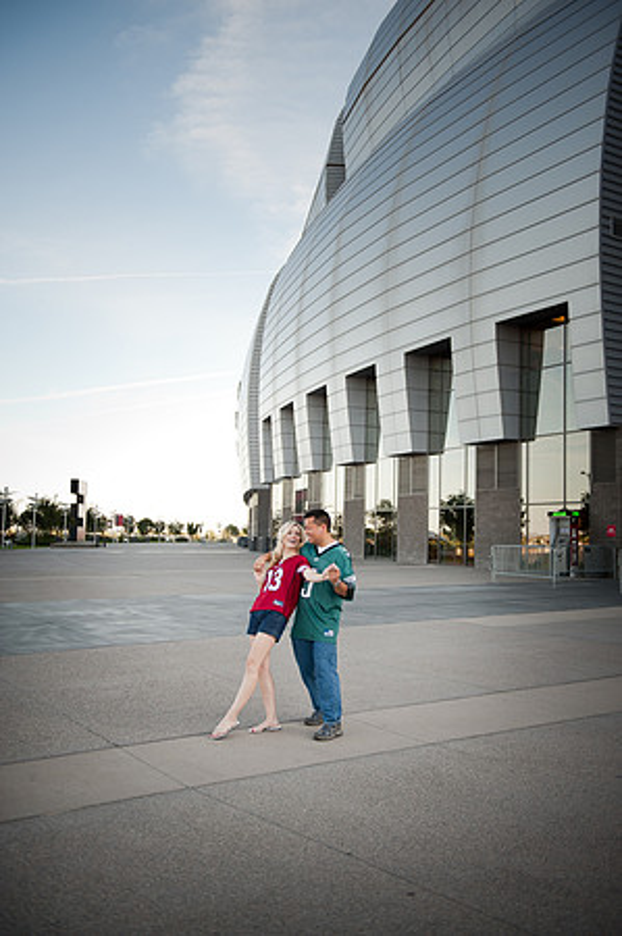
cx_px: 311
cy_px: 468
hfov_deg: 37.8
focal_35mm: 35
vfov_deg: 54.5
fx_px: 909
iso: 200
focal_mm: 35
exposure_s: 1/800
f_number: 2.8
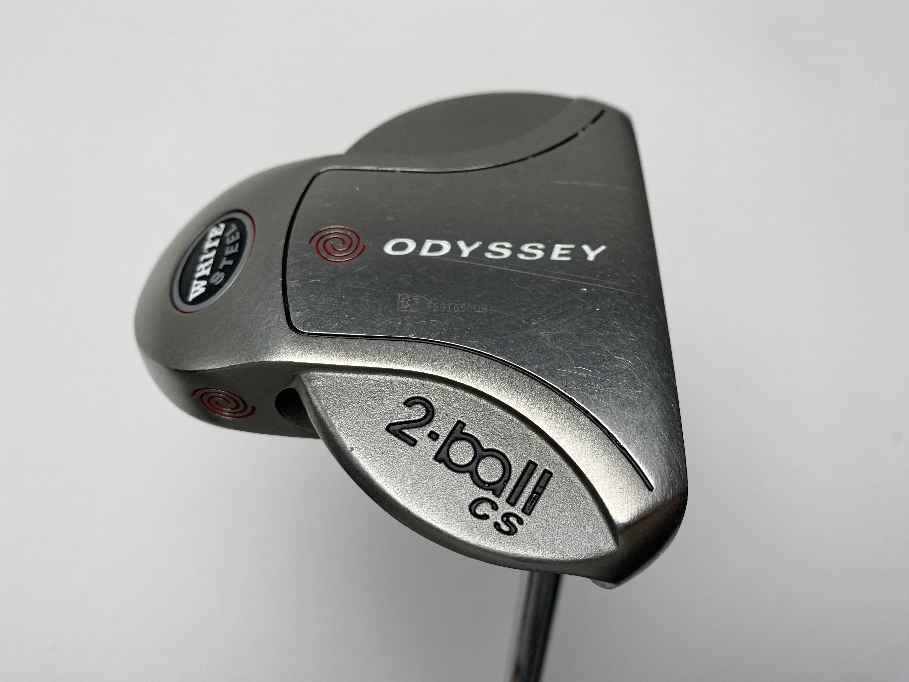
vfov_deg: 54.9
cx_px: 454
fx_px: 656
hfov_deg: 69.4
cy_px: 341
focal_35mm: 25
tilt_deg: -72.5
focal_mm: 4.25
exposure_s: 1/382
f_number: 1.8
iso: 32
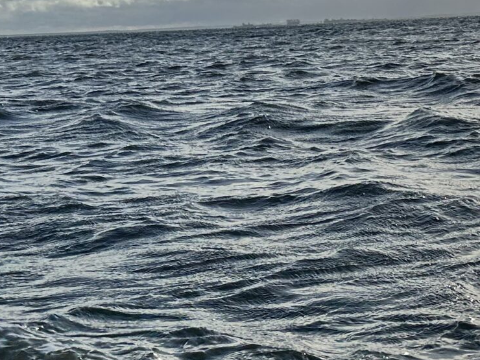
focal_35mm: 90
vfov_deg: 16.4
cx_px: 232
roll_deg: +2.6
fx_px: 1248
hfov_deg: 21.8
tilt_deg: -7.3
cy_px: 195
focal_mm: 5.7
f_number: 1.5
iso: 50
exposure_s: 1/14286
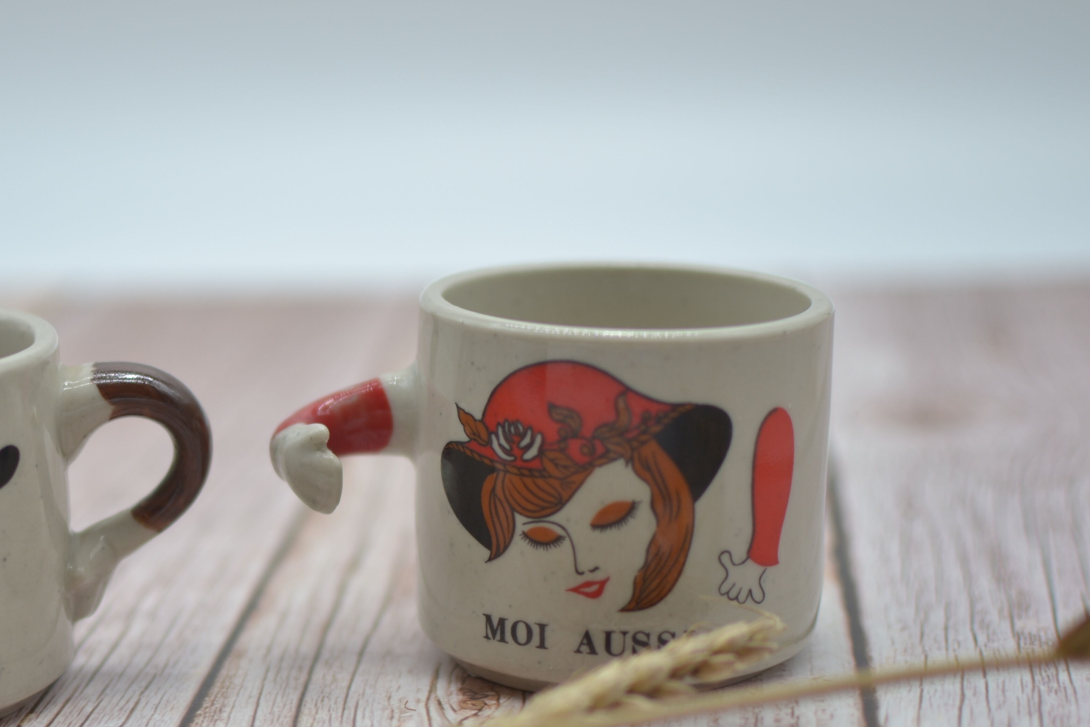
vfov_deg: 17.5
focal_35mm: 78
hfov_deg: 25.8
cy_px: 484
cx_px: 305
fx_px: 2354
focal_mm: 35
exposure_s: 1/500
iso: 100
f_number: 1.8
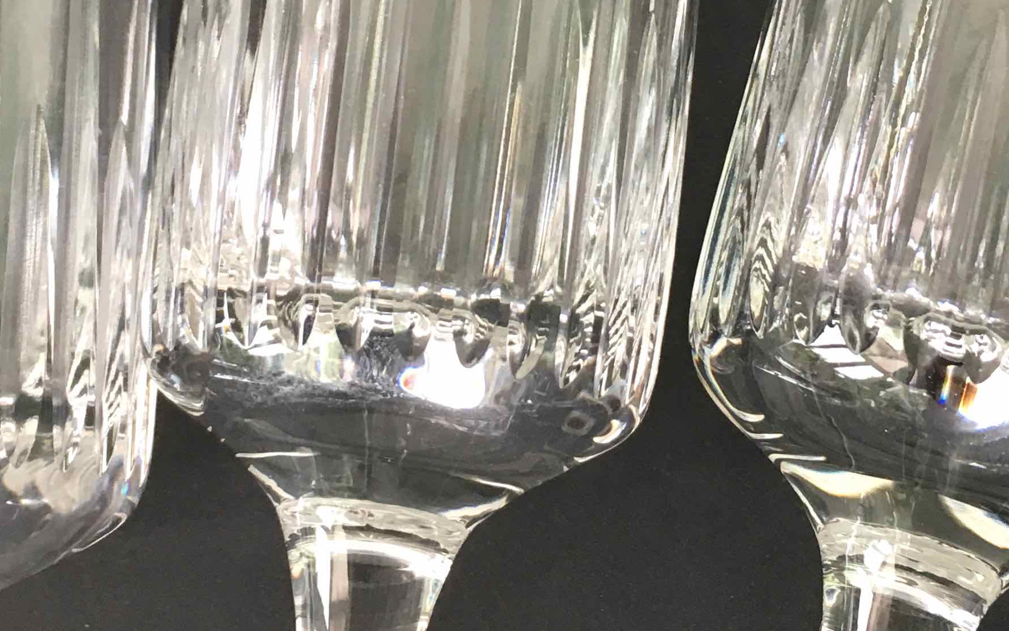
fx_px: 1925
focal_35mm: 70
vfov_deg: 18.1
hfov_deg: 29.4
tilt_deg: -74.7
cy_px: -26
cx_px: 509
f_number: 2.2
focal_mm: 4.15
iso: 80
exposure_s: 1/33
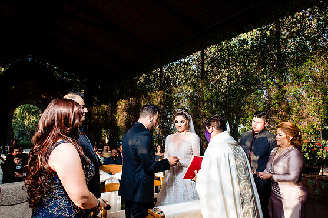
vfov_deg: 51.2
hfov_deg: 71.5
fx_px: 228
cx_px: 160
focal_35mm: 25
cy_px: 113
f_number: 6.3
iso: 800
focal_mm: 24
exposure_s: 1/200
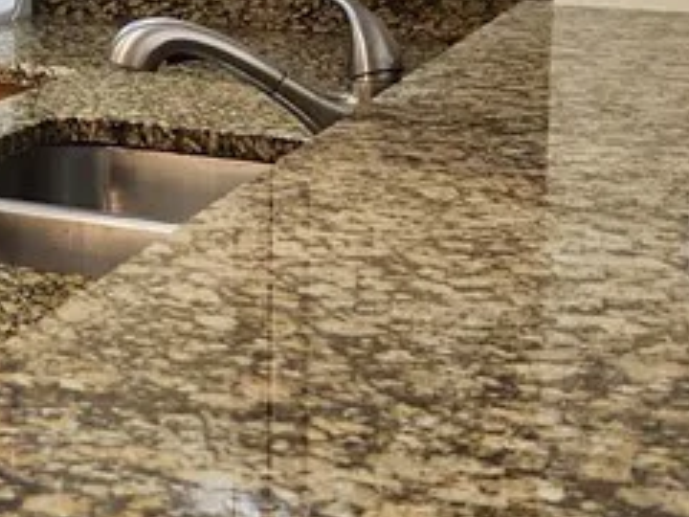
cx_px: -436
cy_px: -72
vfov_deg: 14.7
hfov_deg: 17.4
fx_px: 1951
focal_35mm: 98
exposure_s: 1/120
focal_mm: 5.4
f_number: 1.8
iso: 125
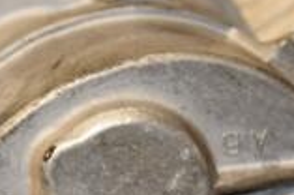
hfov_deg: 5.4
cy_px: 174
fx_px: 3089
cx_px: 66
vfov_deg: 3.6
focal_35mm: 379
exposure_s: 1/200
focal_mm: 66
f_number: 5.6
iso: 800
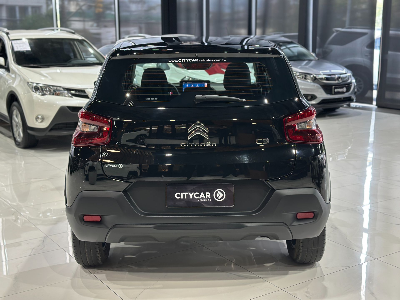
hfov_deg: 39.7
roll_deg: +0.0
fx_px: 555
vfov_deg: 30.3
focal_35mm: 48
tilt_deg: -12.0
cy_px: 150
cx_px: 200
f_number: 1.78
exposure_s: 1/60
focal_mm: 6.86
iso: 160
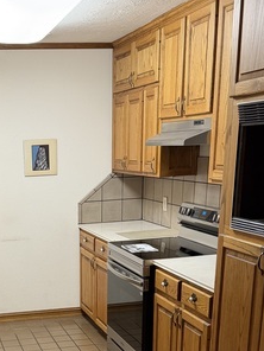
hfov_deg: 26.3
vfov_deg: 33.2
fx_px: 549
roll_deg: +2.0
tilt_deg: -19.4
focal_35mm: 54
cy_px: 333
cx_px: 37
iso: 200
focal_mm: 6.76
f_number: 1.78
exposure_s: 1/60
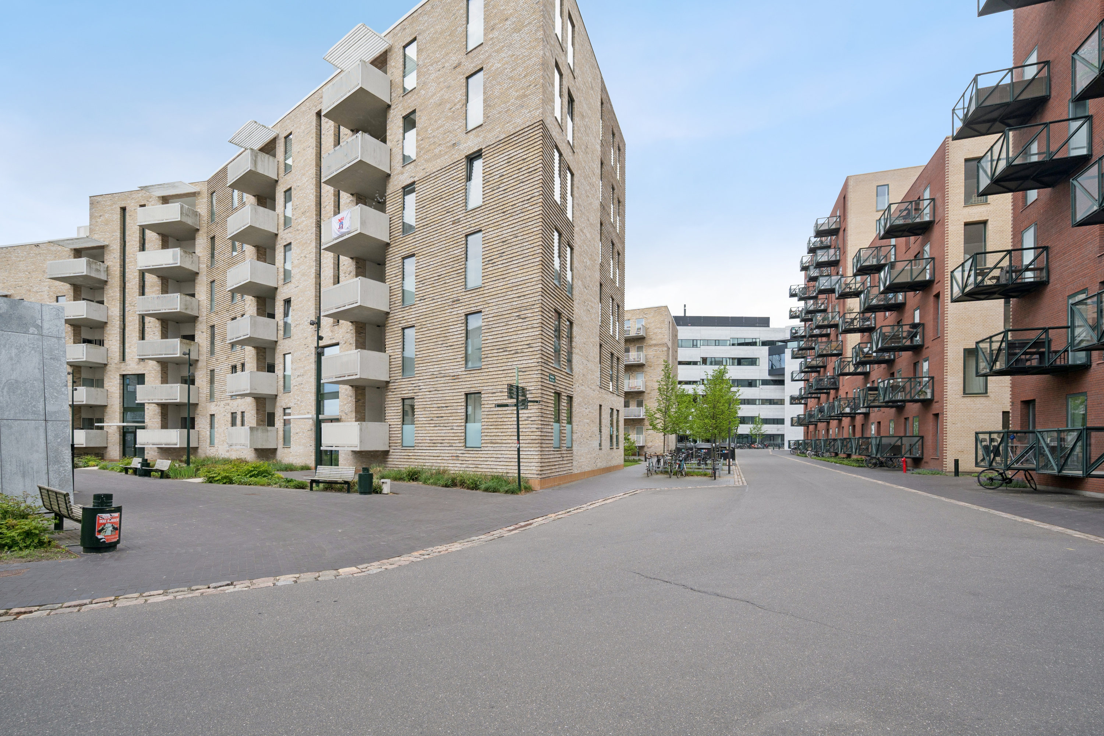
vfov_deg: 73.7
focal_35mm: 16
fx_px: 491
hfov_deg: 96.7
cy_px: 368
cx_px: 552
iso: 250
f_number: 6.3
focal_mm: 16
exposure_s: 1/400
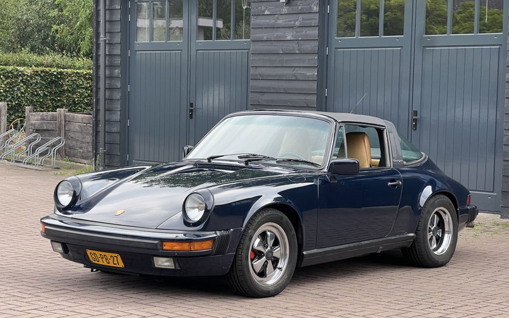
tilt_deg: -3.7
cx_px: 254
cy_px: 182
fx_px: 1138
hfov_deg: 25.2
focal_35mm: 82
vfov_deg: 15.9
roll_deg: +0.3
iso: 32
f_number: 2.8
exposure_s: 1/103
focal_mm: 9
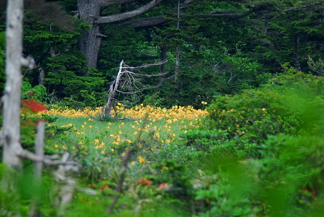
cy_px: 108
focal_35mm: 600
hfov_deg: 3.4
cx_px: 162
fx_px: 5408
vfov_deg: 2.3
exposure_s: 1/60
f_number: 5.6
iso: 100
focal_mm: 400
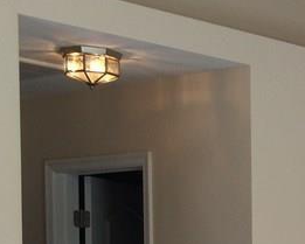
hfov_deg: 14.7
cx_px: 539
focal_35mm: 115
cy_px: 334
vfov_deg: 12.9
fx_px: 1038
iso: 50
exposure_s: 1/120
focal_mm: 4.12
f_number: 2.2
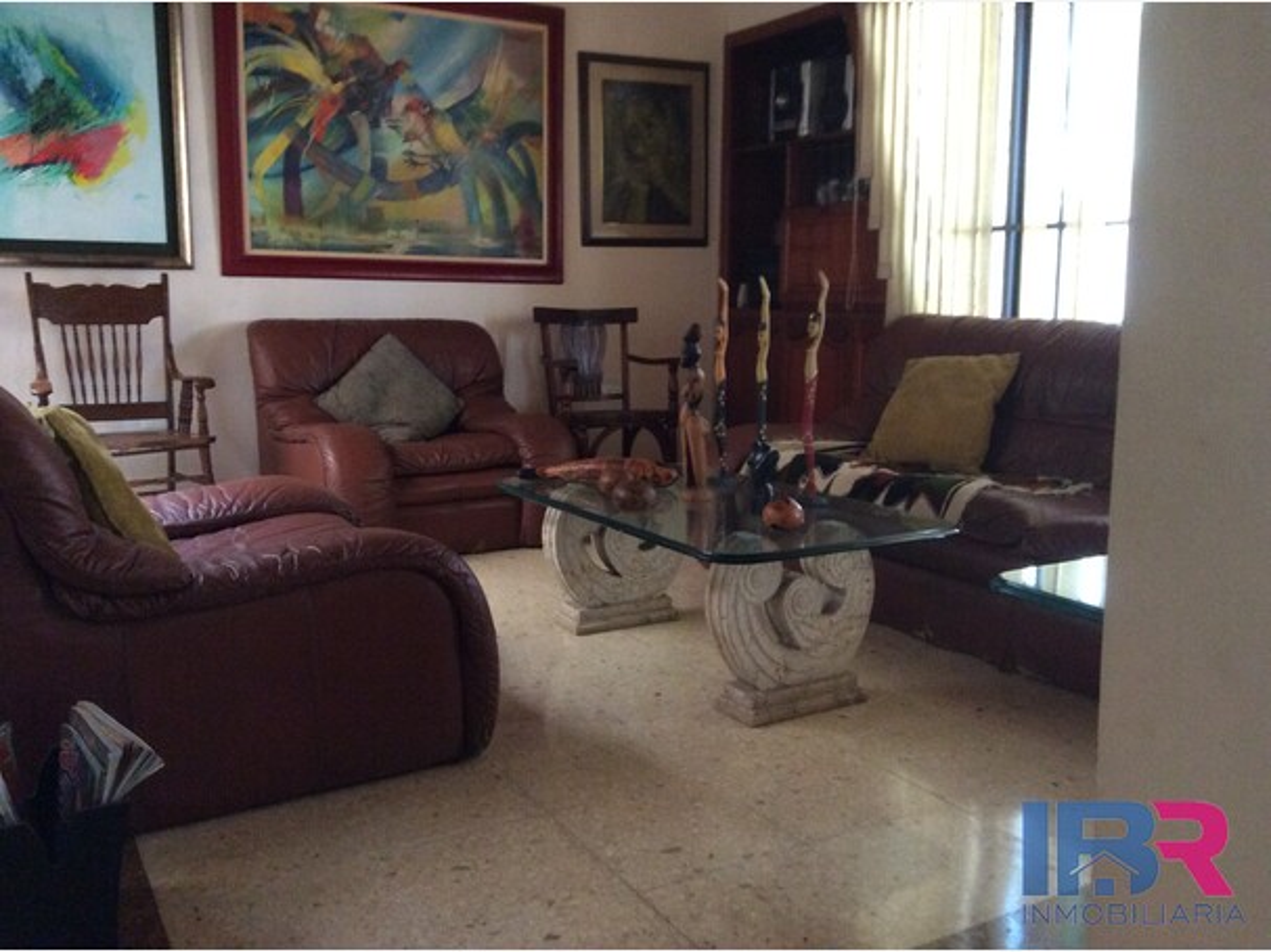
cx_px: 636
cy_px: 476
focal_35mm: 33
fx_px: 1211
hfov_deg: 55.4
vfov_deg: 42.9
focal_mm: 3.3
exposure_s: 1/24
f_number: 2.4
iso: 250
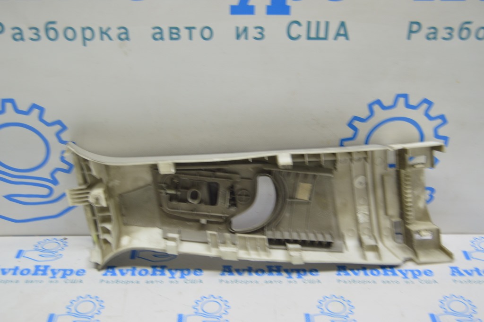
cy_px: 161
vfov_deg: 28.0
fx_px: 645
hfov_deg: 41.1
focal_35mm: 48
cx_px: 242
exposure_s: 1/20
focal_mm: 32
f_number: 5.6
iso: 400
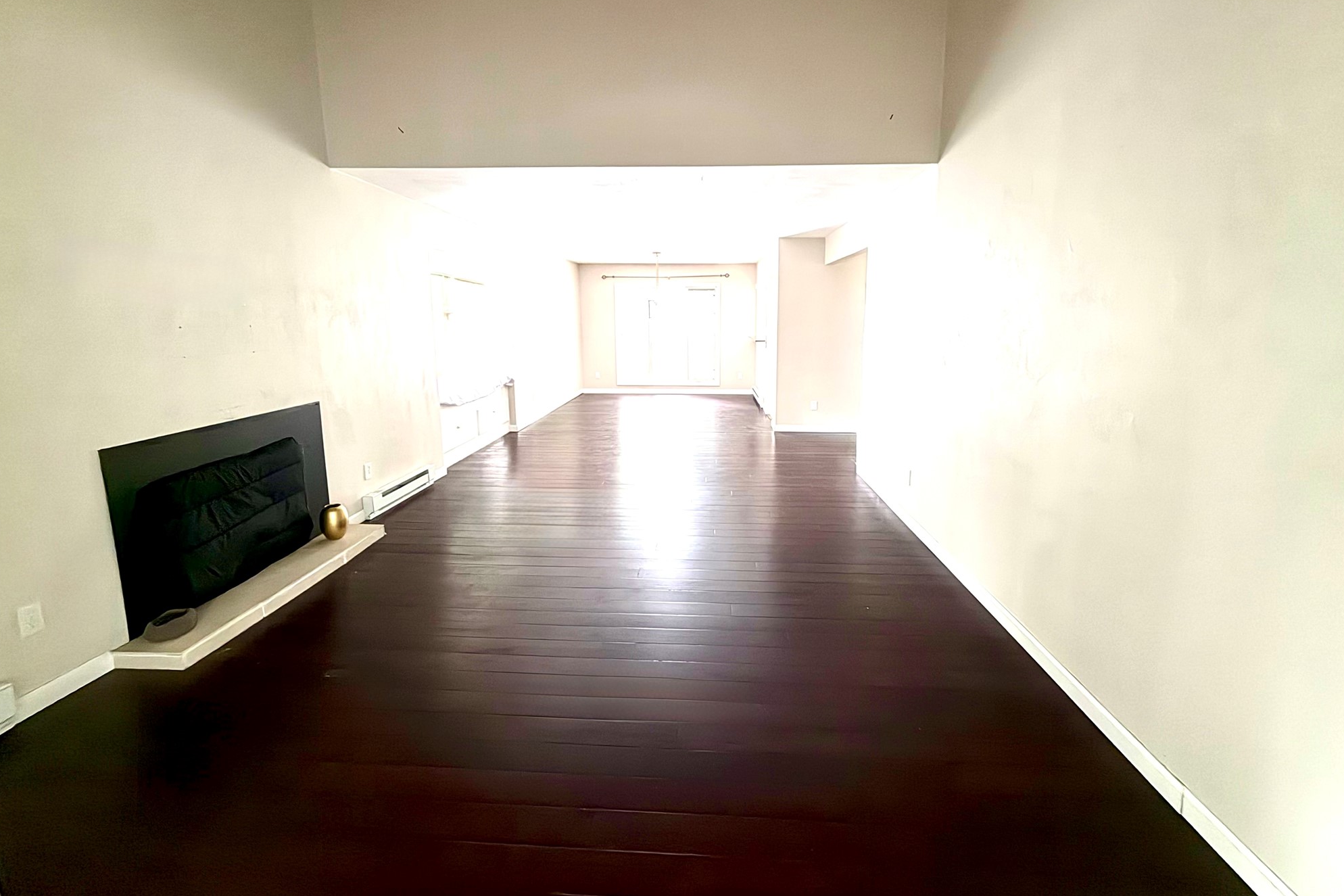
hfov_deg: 100.4
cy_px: 401
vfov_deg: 77.1
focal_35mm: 15
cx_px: 682
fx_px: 560
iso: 500
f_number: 2.2
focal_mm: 2.22
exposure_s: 1/16
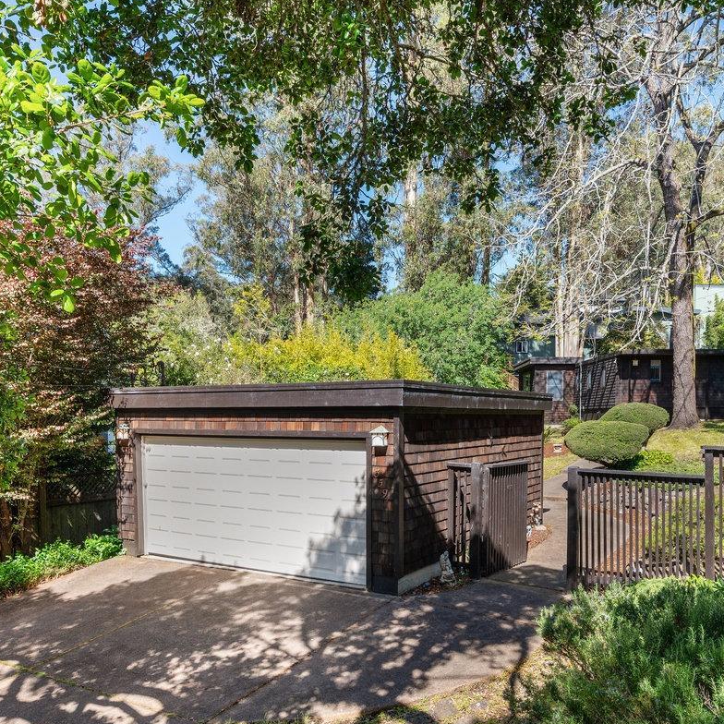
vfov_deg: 60.9
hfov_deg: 60.8
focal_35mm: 26
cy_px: 361
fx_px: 615
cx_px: 406
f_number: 9
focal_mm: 20
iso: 400
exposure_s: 1/320
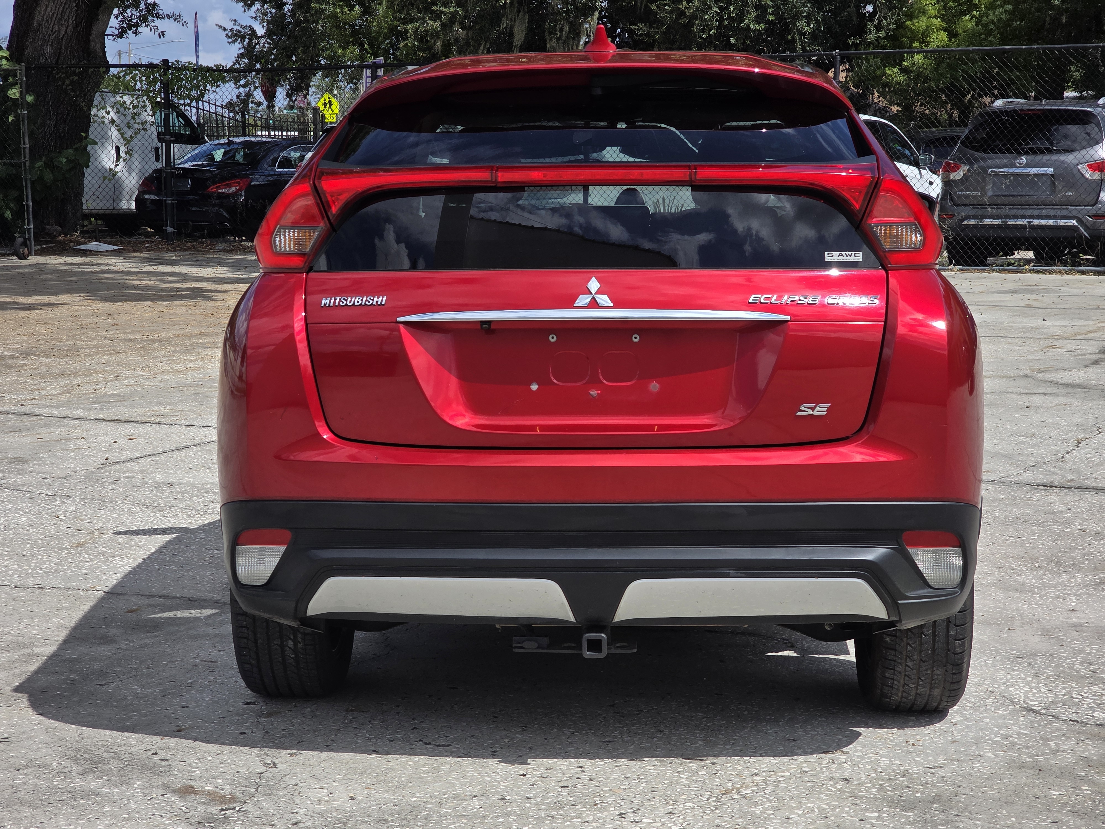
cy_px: 414
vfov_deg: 21.3
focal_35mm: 69
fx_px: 2203
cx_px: 552
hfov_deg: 28.2
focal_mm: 7.9
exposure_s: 1/3075
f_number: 2.4
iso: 50
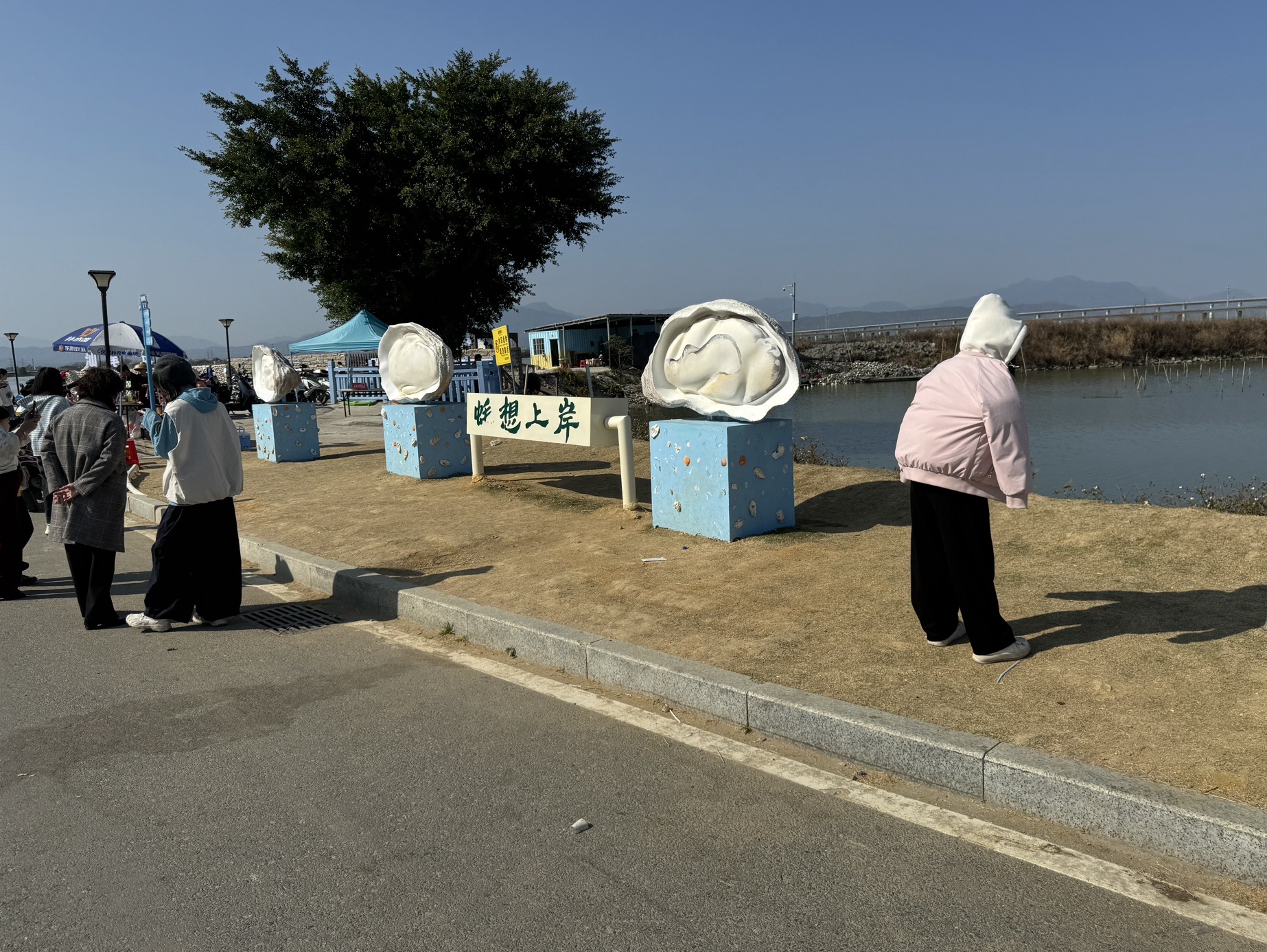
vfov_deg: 53.1
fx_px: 952
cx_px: 655
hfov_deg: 67.3
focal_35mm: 26
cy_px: 459
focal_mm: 6.86
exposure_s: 1/9009
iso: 80
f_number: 1.78
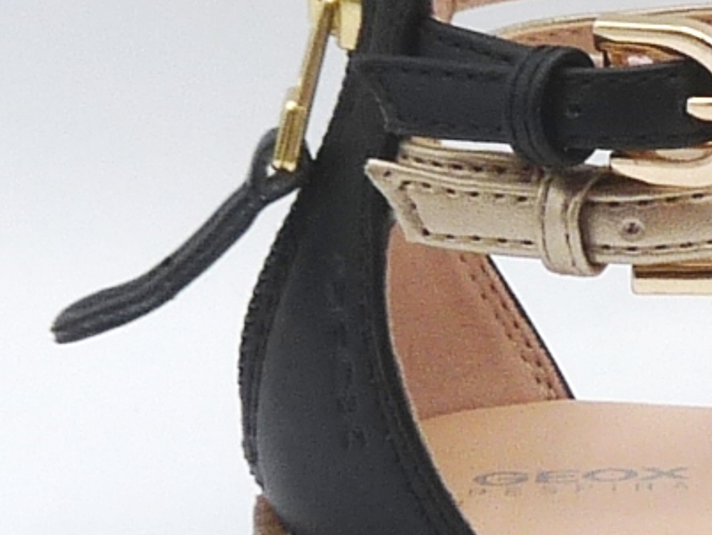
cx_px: 1038
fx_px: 3602
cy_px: 99
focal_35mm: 175
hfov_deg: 10.9
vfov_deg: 8.5
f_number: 5
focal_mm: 4.8
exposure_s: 1/200
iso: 100
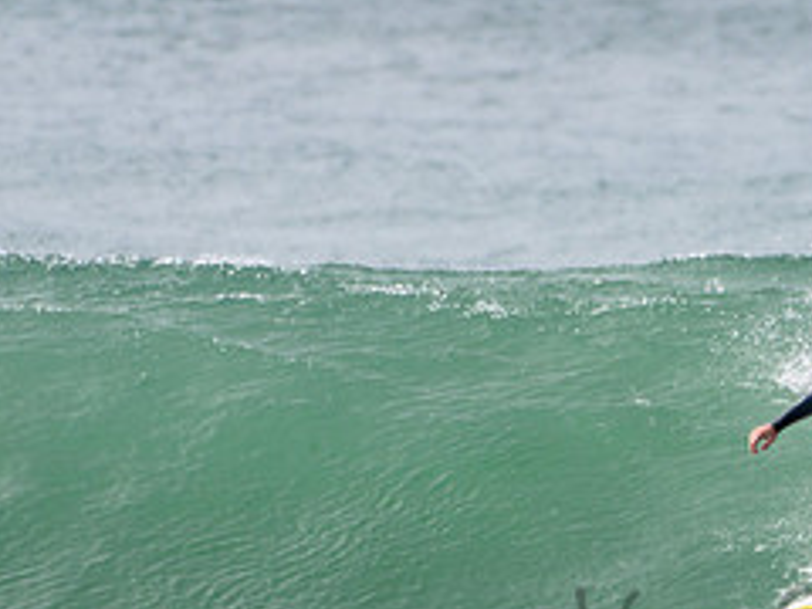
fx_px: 40863
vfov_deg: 0.9
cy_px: 611
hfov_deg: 1.1
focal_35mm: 1742
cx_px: 924
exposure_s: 1/2000
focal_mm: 500
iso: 320
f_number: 5.6
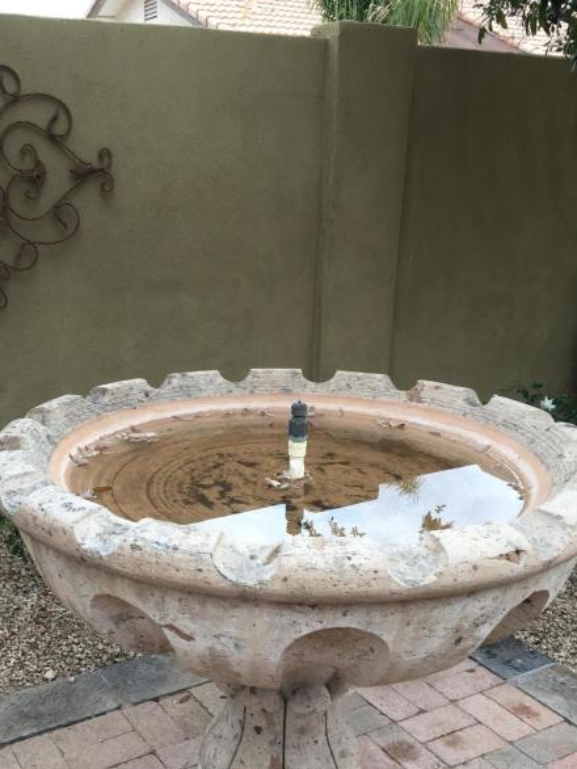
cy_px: 493
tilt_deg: -20.5
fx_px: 844
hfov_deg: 37.5
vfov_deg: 48.4
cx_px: 211
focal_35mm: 38
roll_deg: +0.5
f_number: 2.2
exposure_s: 1/60
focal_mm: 4.15
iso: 32
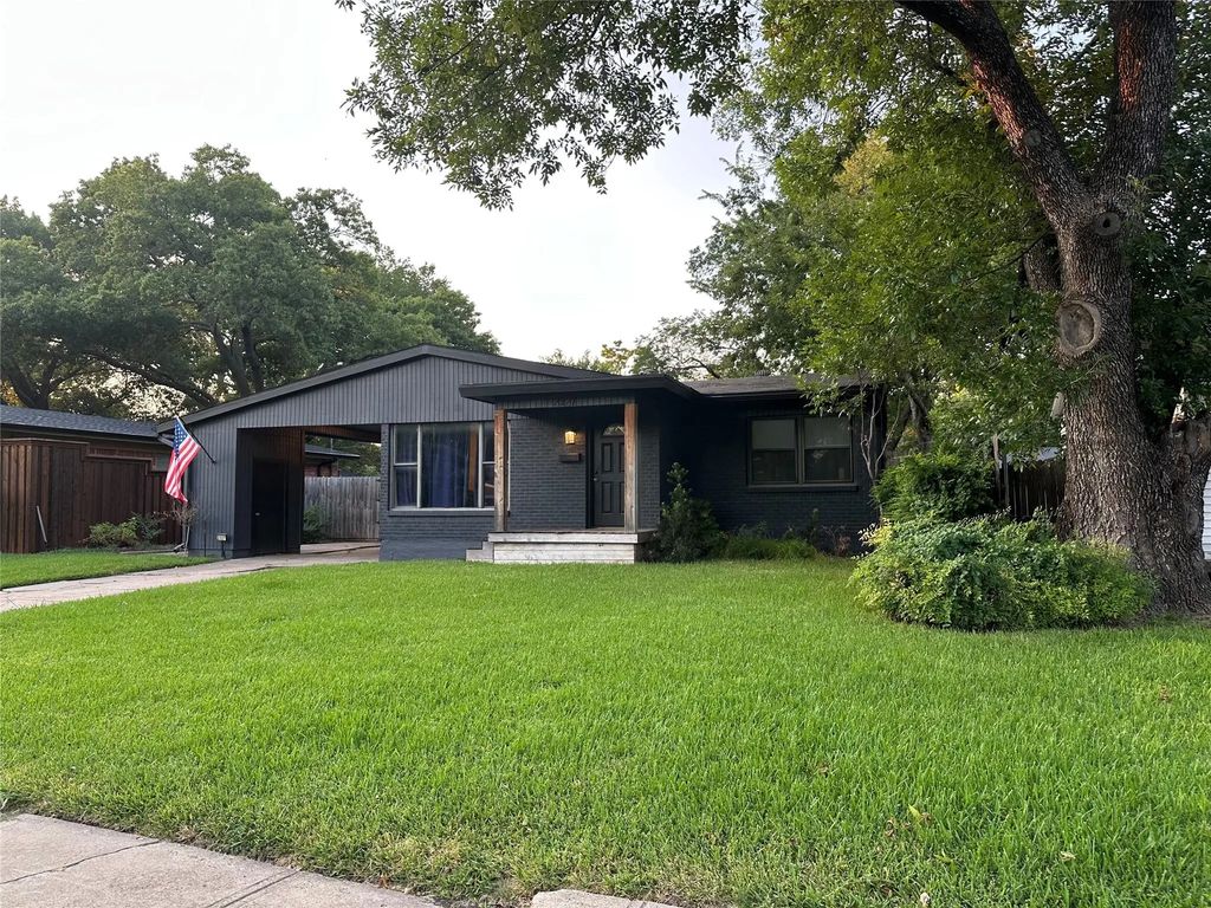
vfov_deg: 56.8
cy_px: 454
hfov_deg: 71.6
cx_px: 606
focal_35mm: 24
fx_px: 840
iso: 64
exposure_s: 1/130
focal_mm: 6.86
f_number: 1.78
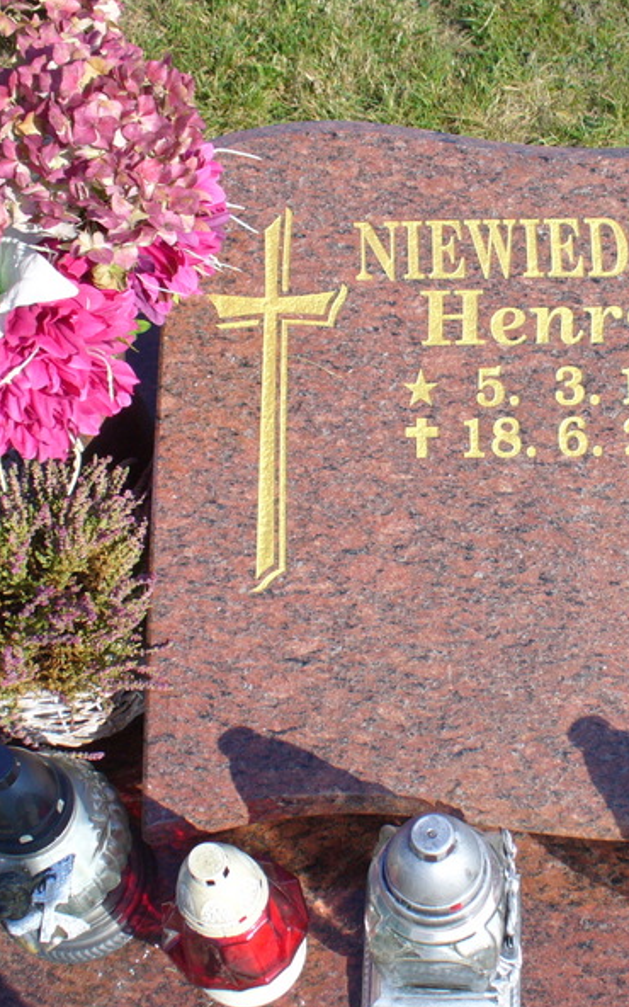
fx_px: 1454
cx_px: 484
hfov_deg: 24.1
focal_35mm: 53
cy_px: 505
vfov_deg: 38.2
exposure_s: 1/160
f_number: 5.6
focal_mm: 6.1
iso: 80
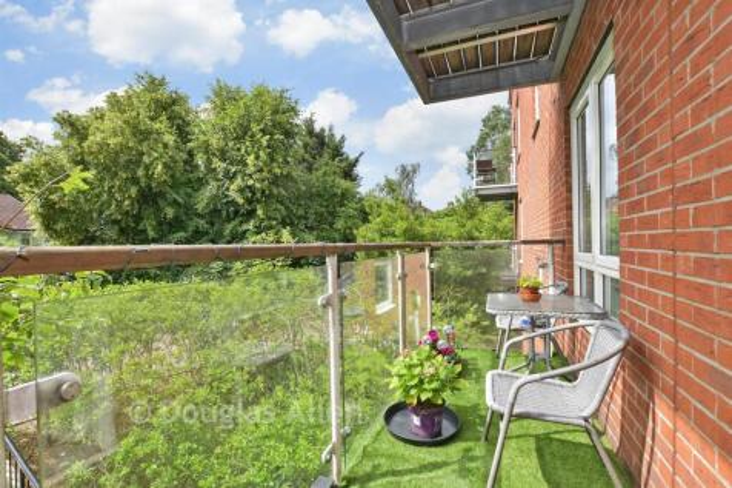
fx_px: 305
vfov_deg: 77.3
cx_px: 366
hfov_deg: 100.4
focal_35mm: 15
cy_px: 244
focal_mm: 10
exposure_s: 1/250
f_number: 8
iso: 125
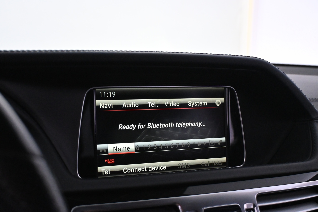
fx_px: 490
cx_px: 159
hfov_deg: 35.9
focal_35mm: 56
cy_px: 106
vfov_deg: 24.4
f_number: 5.3
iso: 4500
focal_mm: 37
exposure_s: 1/60
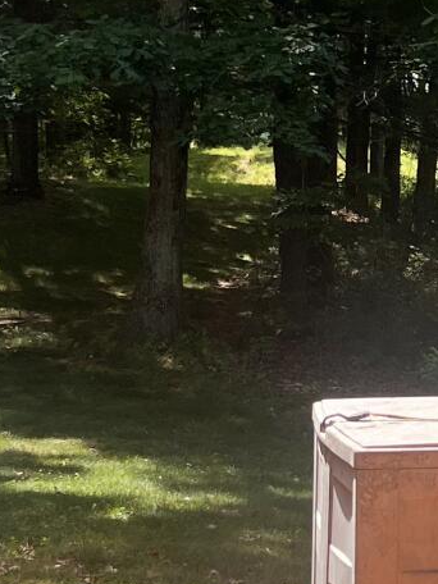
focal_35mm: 114
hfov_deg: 12.8
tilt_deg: -1.8
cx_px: 483
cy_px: 219
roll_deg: +0.0
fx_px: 1923
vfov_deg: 17.2
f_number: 1.5
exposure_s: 1/894
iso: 50
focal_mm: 5.7
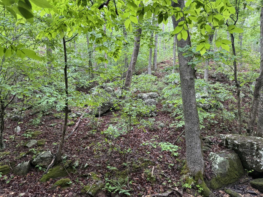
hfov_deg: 71.6
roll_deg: -0.8
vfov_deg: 56.8
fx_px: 182
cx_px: 132
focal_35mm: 24
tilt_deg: +1.8
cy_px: 98
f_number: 1.78
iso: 250
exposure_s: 1/60
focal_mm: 6.76
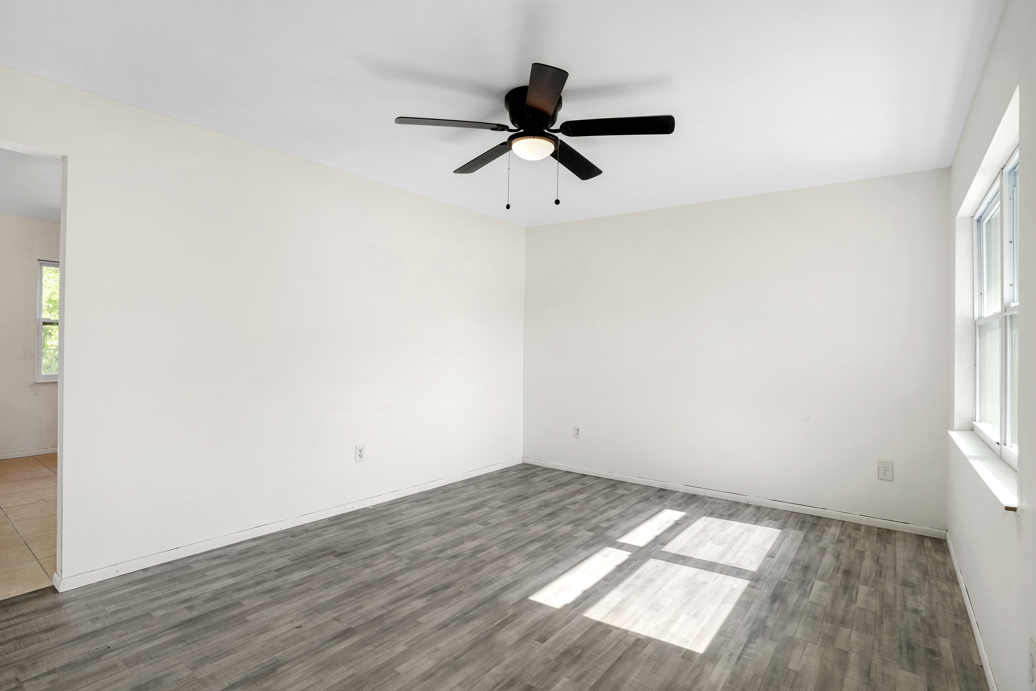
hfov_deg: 93.3
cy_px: 346
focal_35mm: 17
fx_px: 489
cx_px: 518
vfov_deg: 70.4
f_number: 8
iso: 800
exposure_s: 1/20
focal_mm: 17
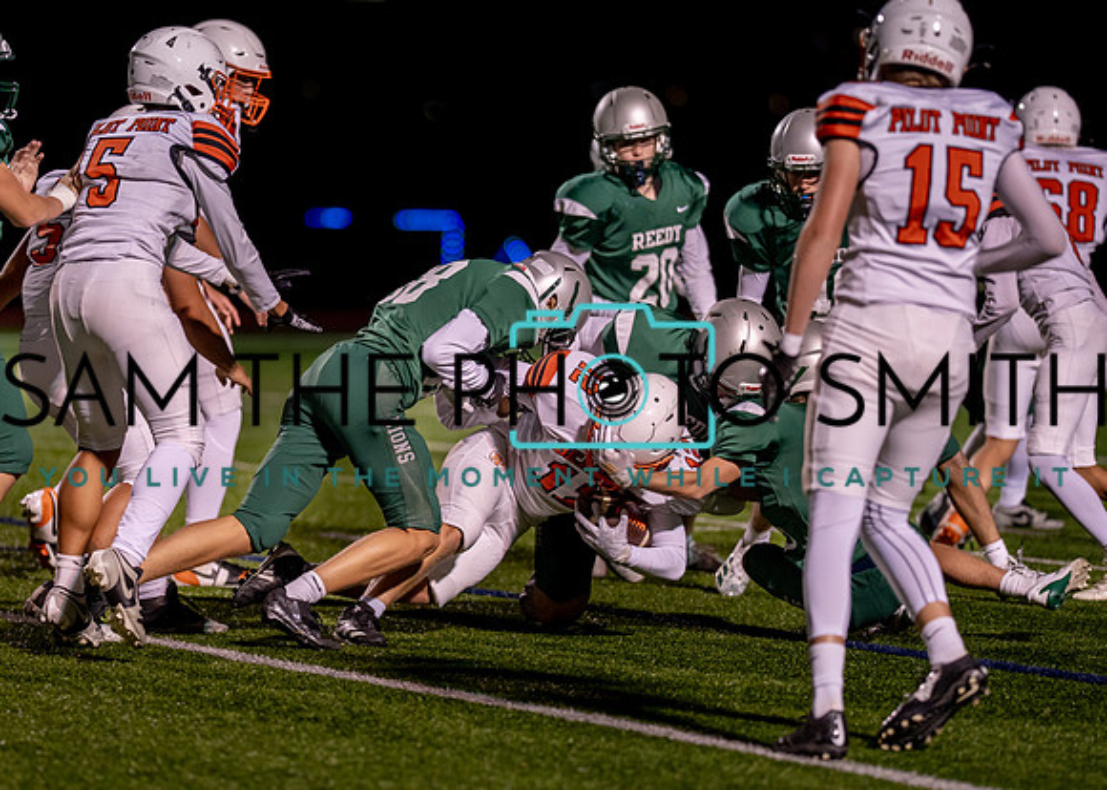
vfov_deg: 7.1
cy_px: 390
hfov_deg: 9.9
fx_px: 6384
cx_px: 422
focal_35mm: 203
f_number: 1.8
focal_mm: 135
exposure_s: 1/1250
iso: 1600
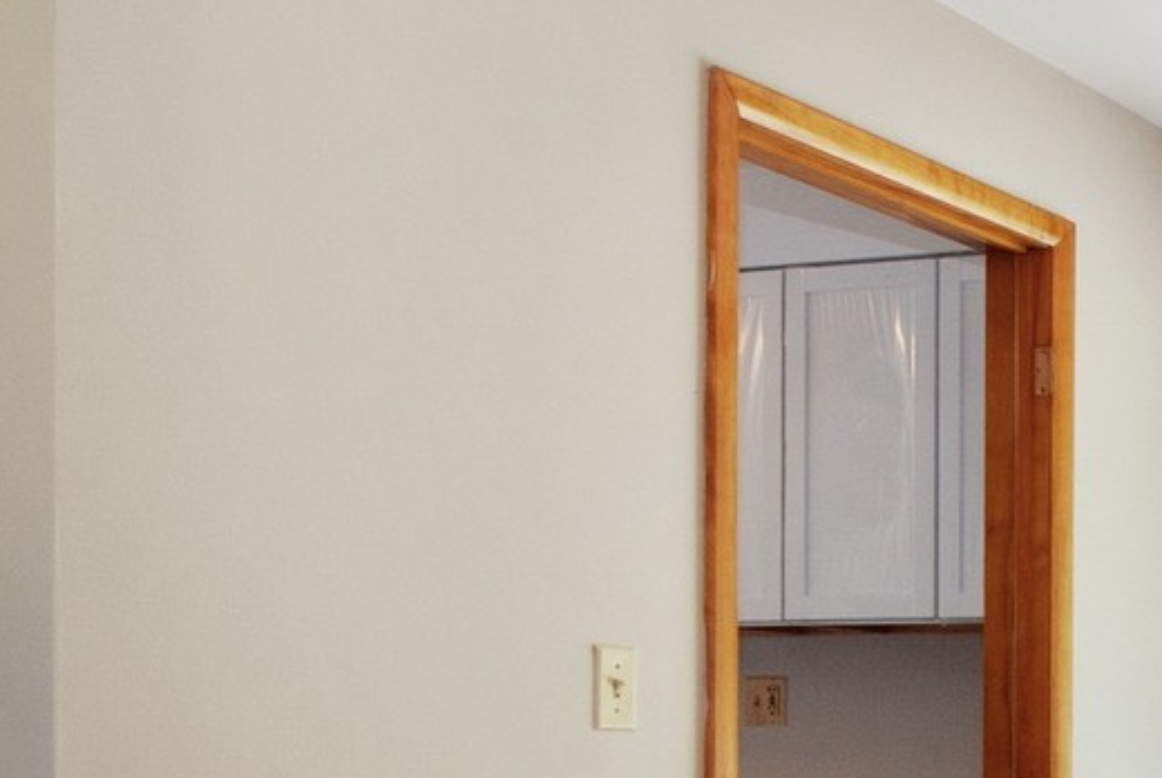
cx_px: 1756
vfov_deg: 21.6
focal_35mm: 61
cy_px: 785
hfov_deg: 25.0
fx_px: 1957
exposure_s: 1/8
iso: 200
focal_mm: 13
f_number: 9
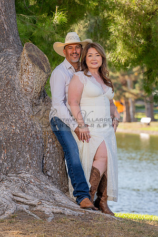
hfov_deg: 6.4
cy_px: 125
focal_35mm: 213
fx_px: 1404
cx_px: 109
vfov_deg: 9.6
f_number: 5
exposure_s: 1/200
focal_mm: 135
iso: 200
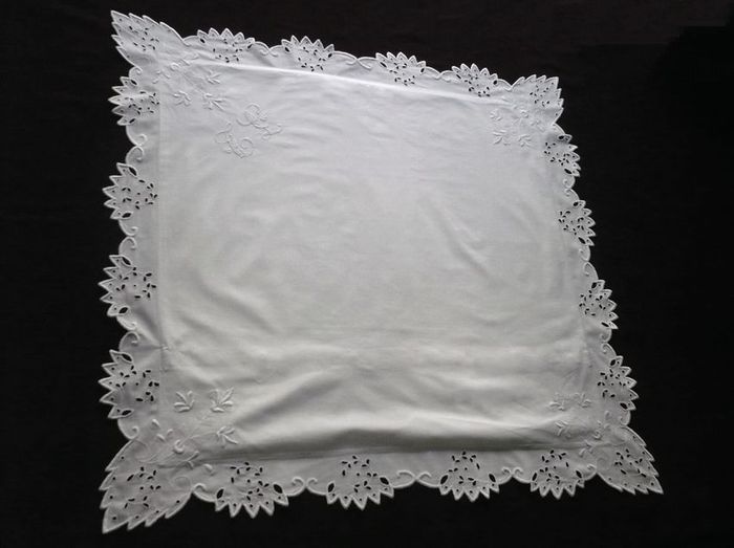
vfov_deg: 40.6
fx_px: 741
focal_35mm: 35
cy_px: 274
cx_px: 367
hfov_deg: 52.7
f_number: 2.8
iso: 400
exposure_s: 1/400
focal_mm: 5.8
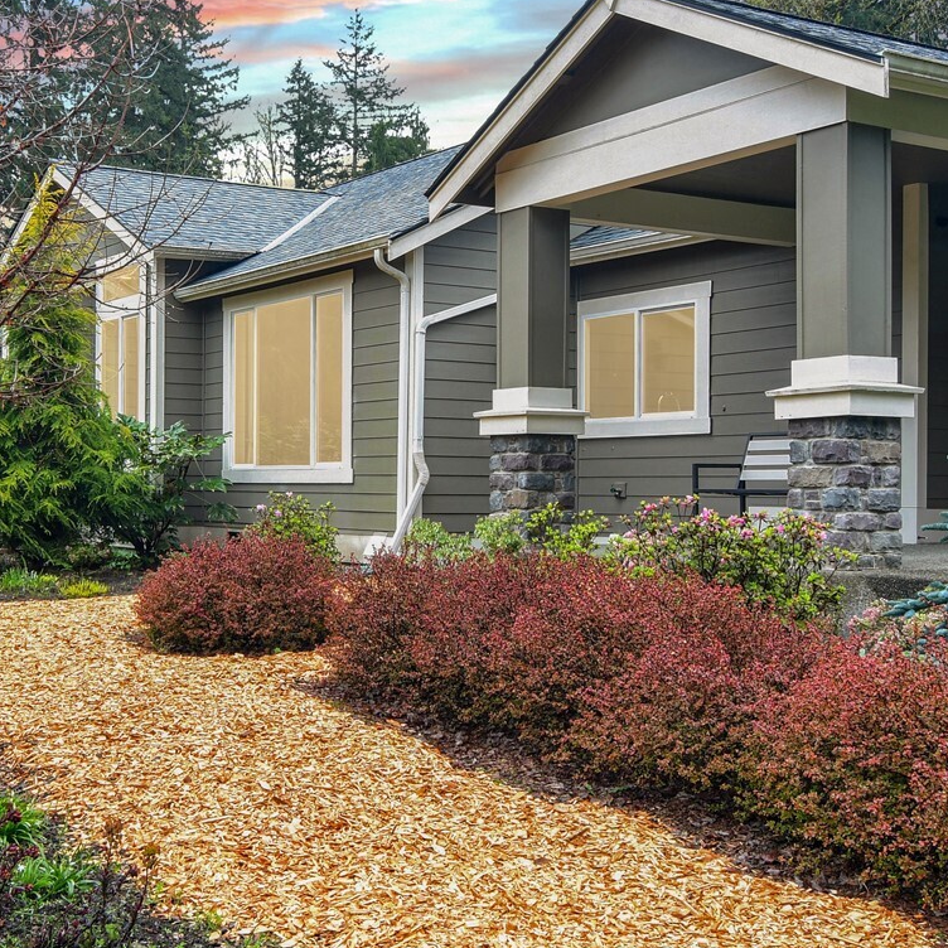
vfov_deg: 36.7
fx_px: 1425
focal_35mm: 46
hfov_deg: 36.0
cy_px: 419
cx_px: 248
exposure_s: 1/5
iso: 125
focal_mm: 16
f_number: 13
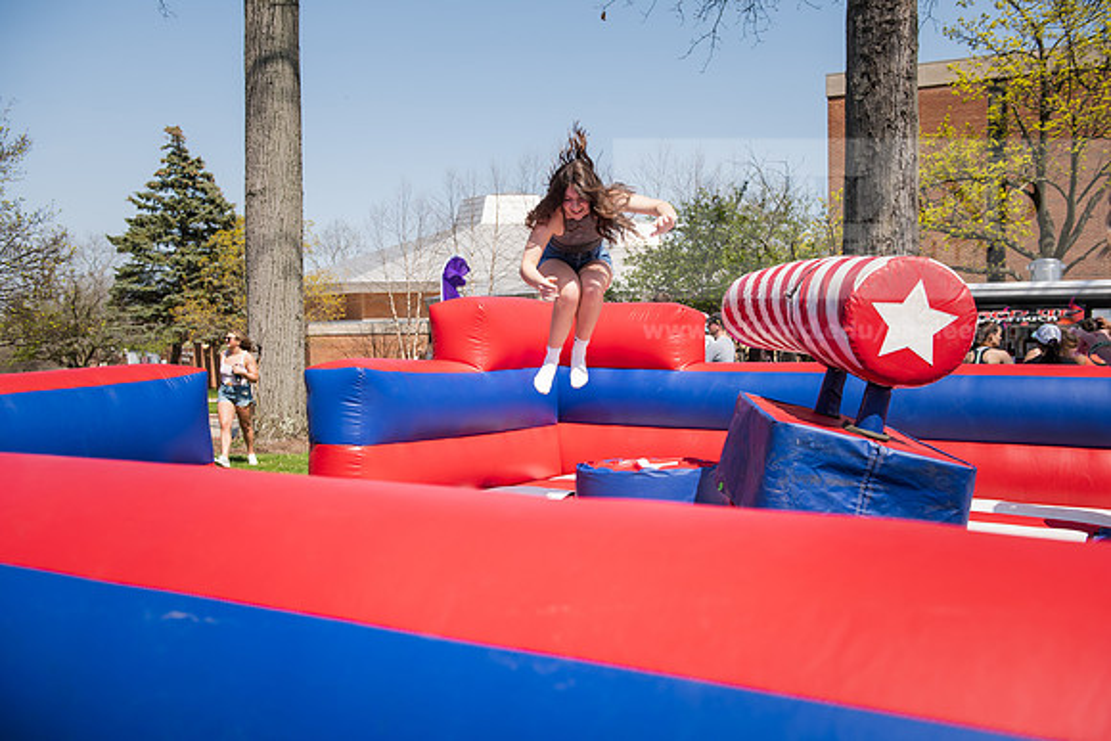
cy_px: 370
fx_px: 1080
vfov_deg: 37.9
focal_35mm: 35
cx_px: 556
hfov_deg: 54.4
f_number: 4.5
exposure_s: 1/800
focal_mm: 35
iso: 125
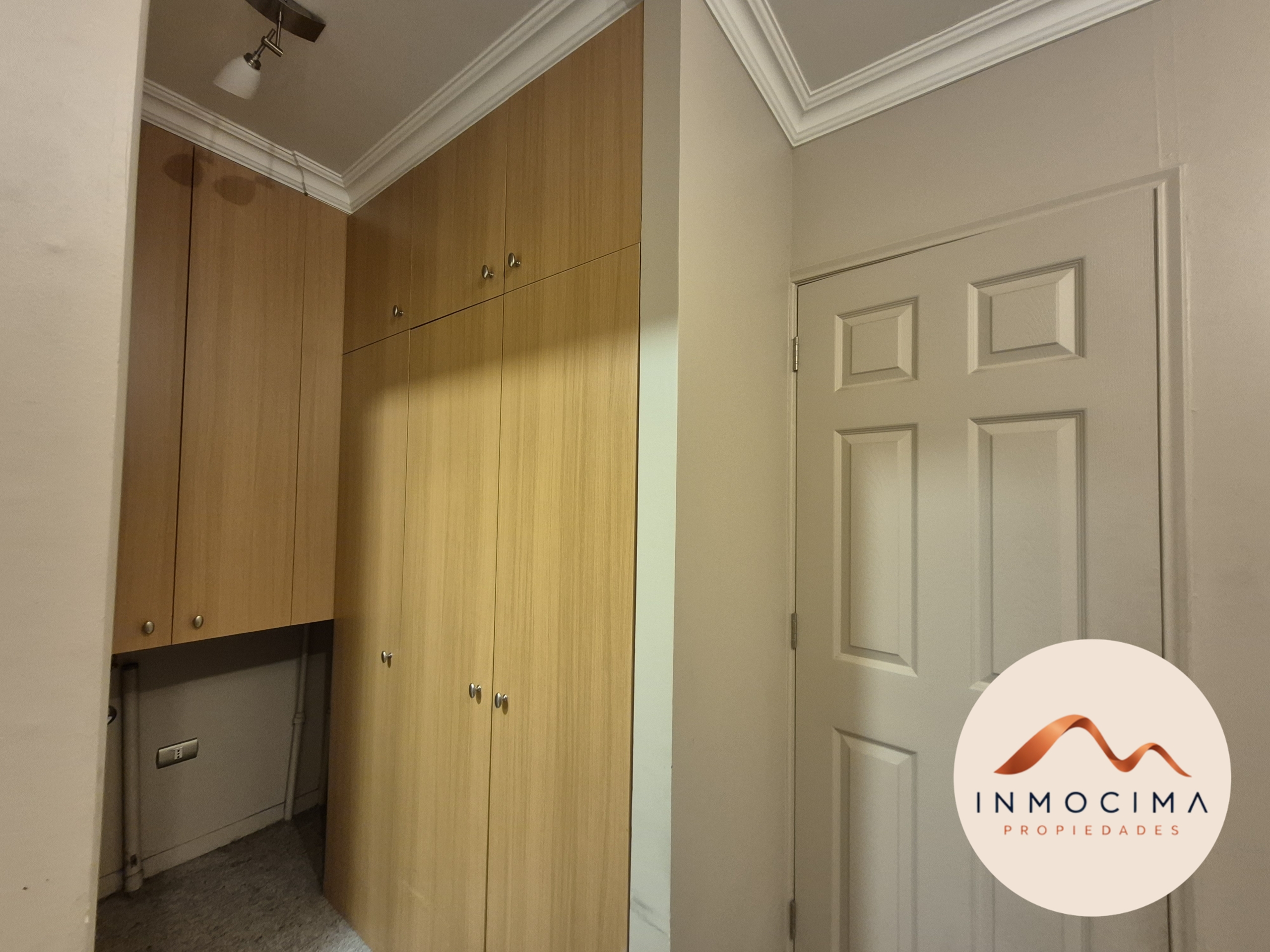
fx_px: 477
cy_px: 476
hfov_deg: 106.2
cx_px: 635
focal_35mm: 13
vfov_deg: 89.9
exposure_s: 1/33
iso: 400
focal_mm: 1.74
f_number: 2.2
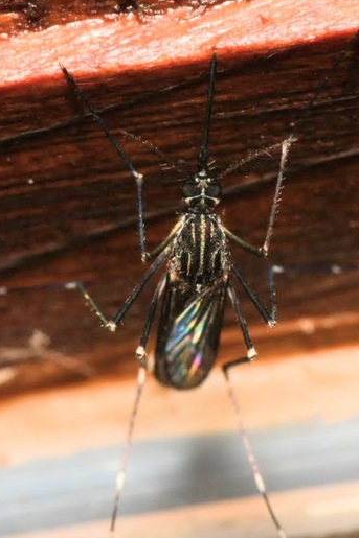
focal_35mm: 196
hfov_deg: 7.0
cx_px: 197
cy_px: 253
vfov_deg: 10.5
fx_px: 2928
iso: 250
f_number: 29
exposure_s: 1/60
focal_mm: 105
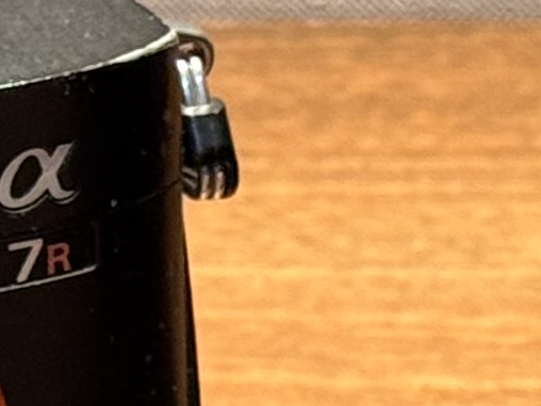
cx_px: 209
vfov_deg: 3.9
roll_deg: +1.2
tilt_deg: -23.6
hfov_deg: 5.2
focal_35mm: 381
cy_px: 262
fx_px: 5955
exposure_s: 1/50
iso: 125
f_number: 1.78
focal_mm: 6.76
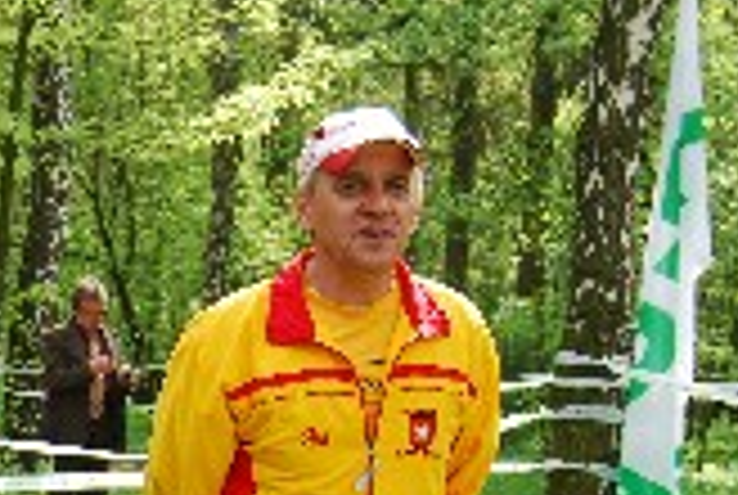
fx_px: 2444
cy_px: 695
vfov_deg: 11.2
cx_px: -212
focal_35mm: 119
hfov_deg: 16.3
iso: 160
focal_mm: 26
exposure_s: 1/125
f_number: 5.6
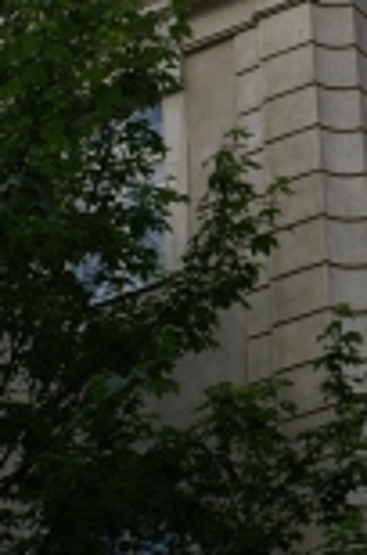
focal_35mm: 164
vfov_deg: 12.5
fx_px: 2512
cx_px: 318
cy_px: 58
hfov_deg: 8.3
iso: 100
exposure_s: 1/250
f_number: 8
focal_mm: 35
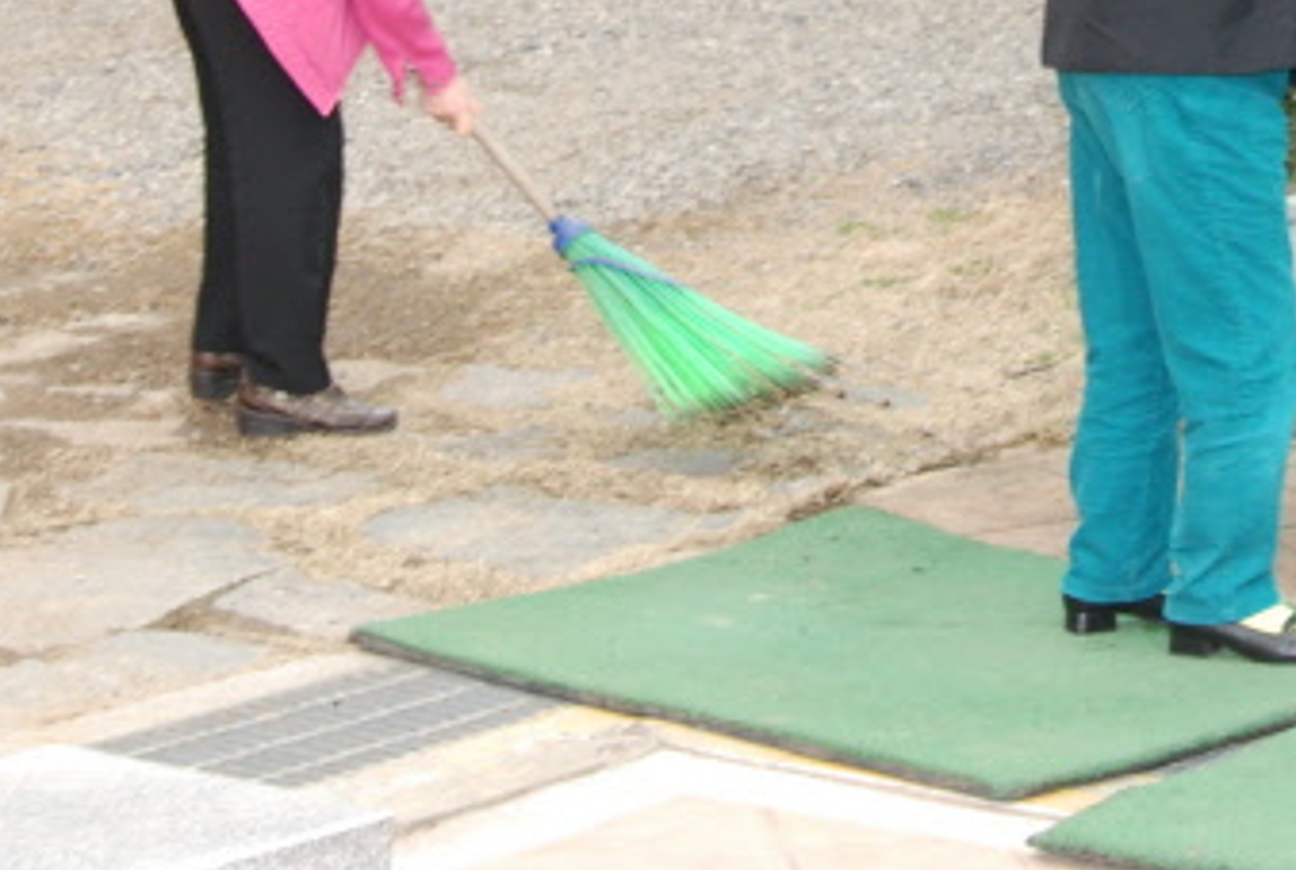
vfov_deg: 9.0
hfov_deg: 13.4
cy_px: -347
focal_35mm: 151
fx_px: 5448
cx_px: 1254
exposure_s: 1/80
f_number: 5
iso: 250
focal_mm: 34
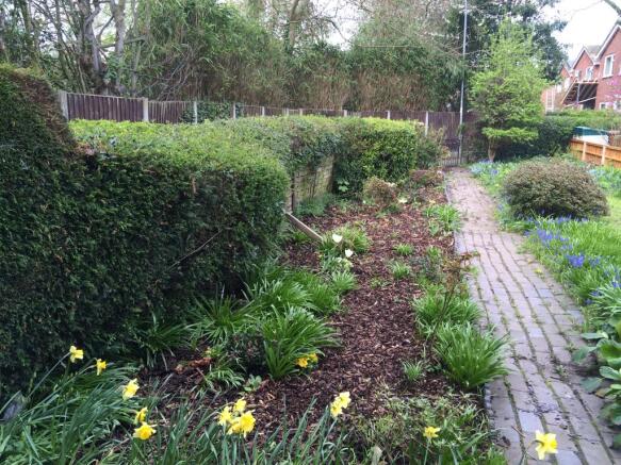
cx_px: 310
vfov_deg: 46.8
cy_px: 232
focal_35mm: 30
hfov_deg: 60.0
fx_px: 538
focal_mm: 4.12
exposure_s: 1/181
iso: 32
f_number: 2.2
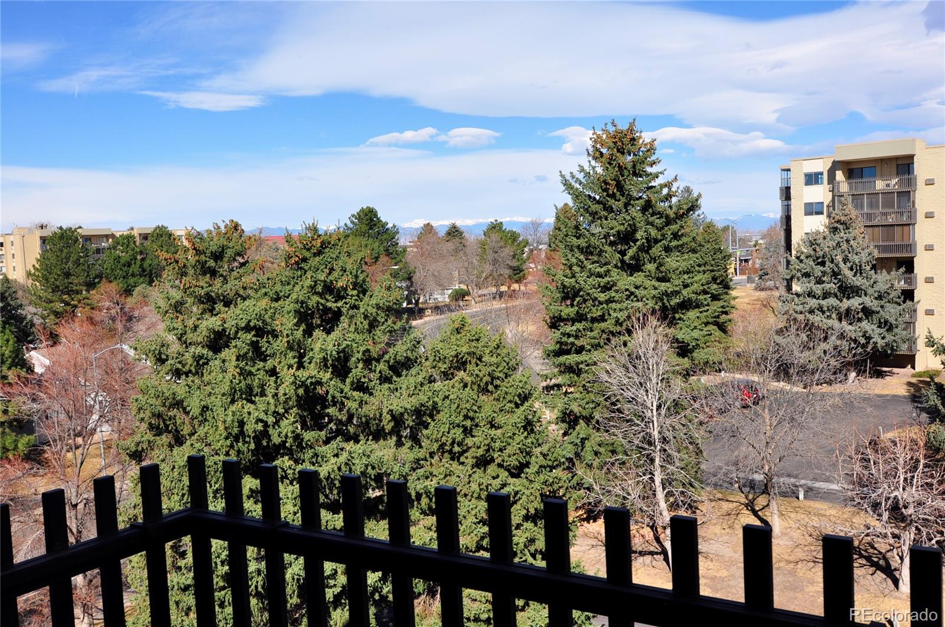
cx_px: 472
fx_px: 944
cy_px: 314
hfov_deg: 53.2
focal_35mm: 36
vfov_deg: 36.8
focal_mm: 24
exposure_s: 1/640
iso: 200
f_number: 13
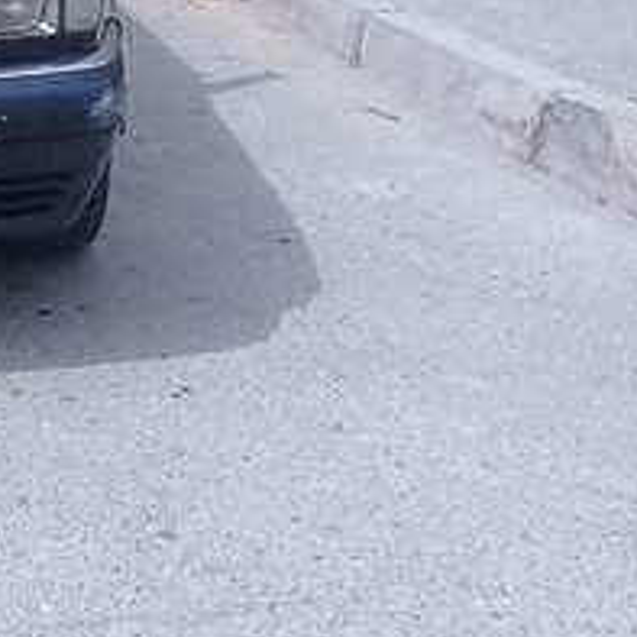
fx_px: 1915
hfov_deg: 16.6
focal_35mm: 92
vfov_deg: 18.6
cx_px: -401
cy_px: 63
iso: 50
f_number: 2.2
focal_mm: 3.3
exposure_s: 1/799
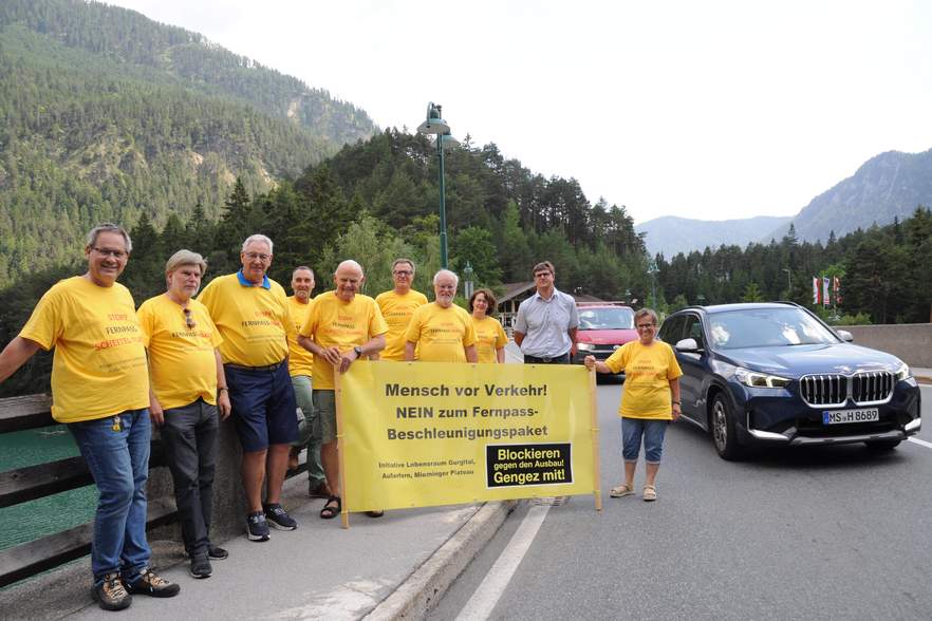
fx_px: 621
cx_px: 466
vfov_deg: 53.1
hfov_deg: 73.7
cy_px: 310
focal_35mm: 24
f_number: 5.6
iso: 200
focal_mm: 16
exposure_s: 1/250
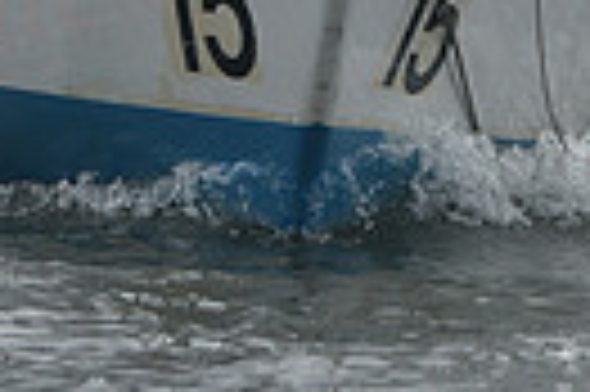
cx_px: 446
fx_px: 12342
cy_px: -255
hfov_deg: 2.7
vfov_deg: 1.8
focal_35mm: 754
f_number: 8
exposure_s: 1/800
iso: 400
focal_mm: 170
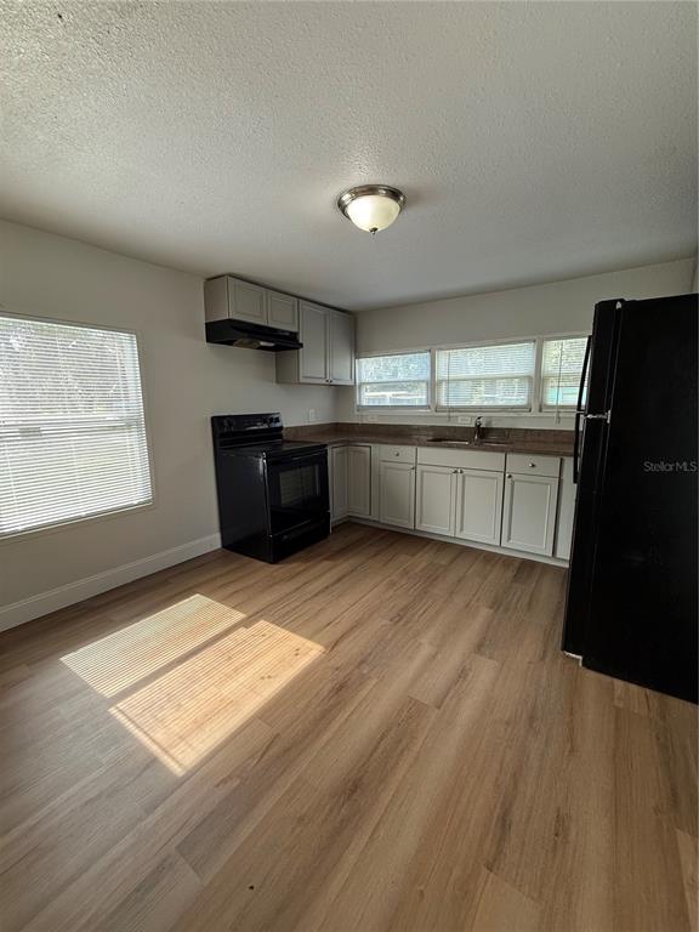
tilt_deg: -9.5
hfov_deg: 85.7
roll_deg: +0.5
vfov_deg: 102.1
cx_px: 350
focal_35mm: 14
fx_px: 377
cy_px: 466
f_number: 2.2
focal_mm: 2.22
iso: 160
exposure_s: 1/120
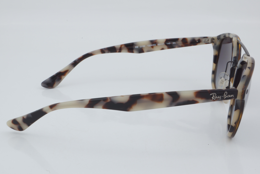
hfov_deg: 27.0
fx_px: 542
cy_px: 87
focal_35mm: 75
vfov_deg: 18.2
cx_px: 130
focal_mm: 50
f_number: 32
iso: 100
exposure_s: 1/3
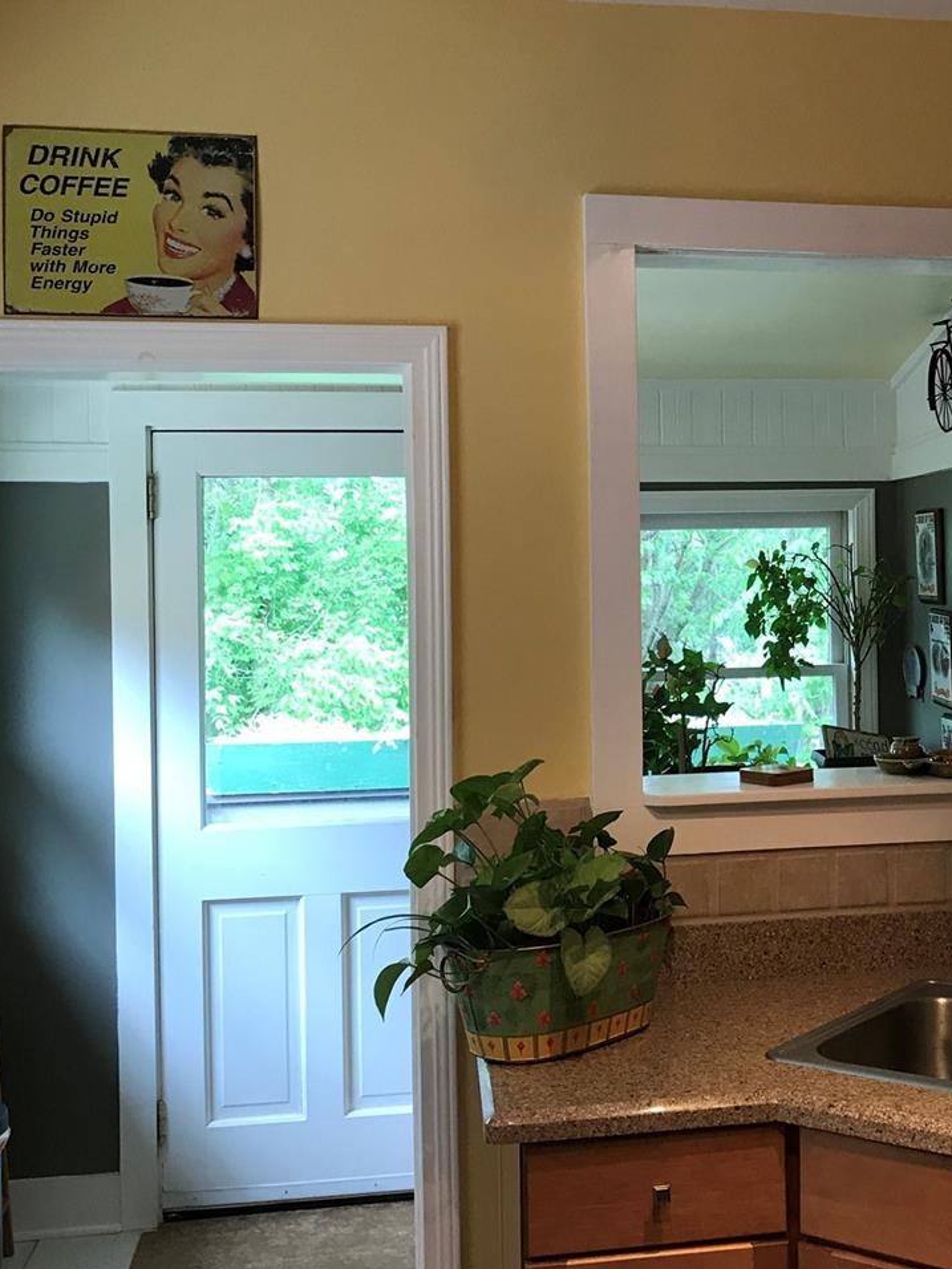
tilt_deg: +1.7
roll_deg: +1.9
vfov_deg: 42.0
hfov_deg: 31.5
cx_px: 736
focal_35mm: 45
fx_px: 1650
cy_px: 573
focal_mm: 3.99
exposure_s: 1/24
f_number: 1.8
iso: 40
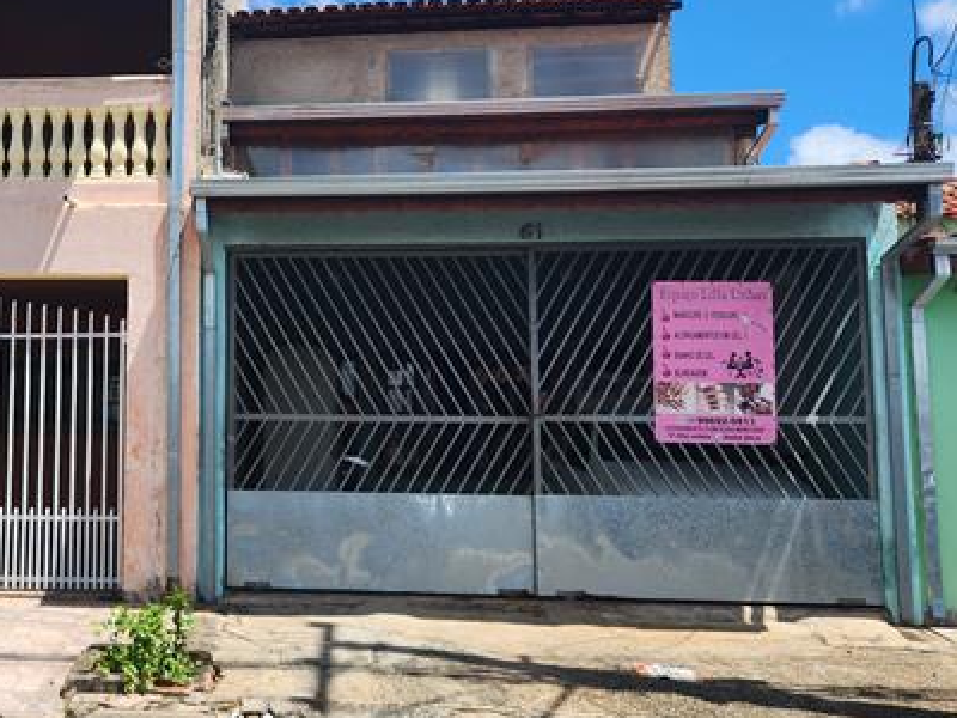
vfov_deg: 31.5
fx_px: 1272
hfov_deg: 39.4
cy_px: 309
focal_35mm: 46
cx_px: 177
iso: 20
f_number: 1.8
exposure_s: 1/1597
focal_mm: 5.4
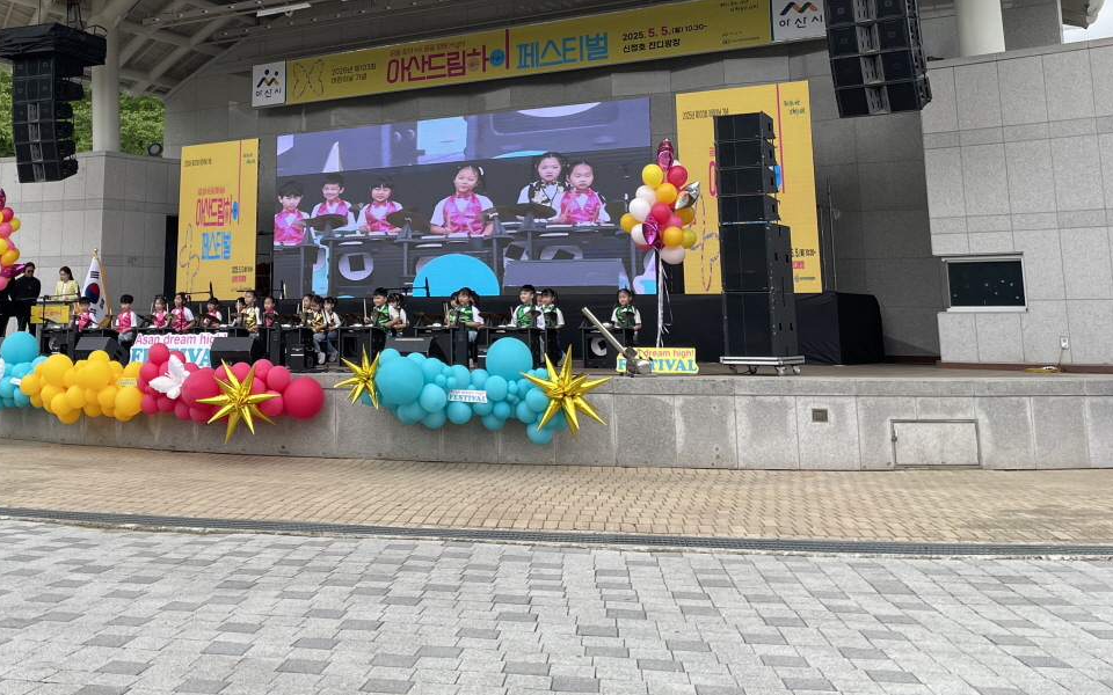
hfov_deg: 44.7
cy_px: 71
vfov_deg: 28.1
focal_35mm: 44
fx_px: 1335
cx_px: 392
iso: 32
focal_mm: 4.2
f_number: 1.6
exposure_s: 1/1276
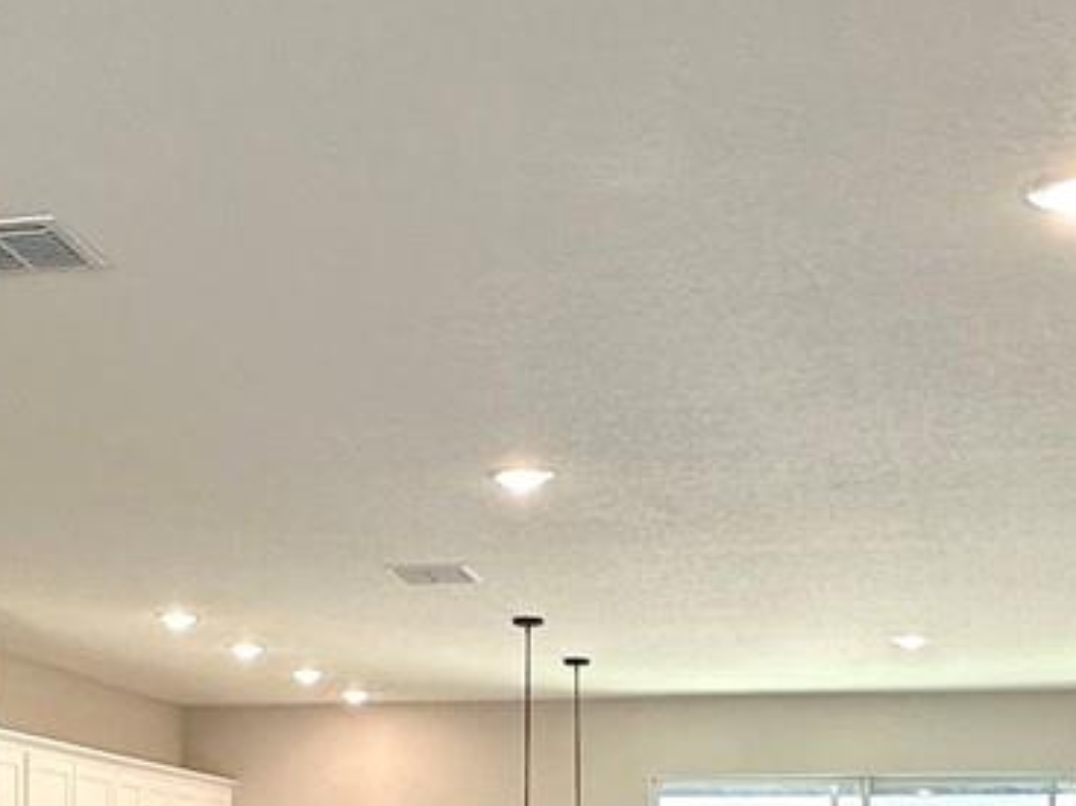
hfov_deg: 31.7
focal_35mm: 61
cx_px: 478
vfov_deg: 22.3
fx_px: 1895
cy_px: 953
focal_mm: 2.22
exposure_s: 1/120
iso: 100
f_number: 2.2
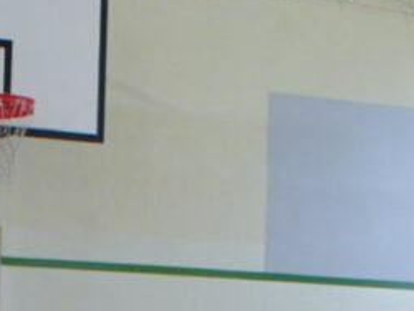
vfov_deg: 8.2
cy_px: 549
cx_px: 141
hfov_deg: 11.2
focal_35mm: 176
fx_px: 2107
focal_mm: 6.1
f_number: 2.8
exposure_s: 1/40
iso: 100
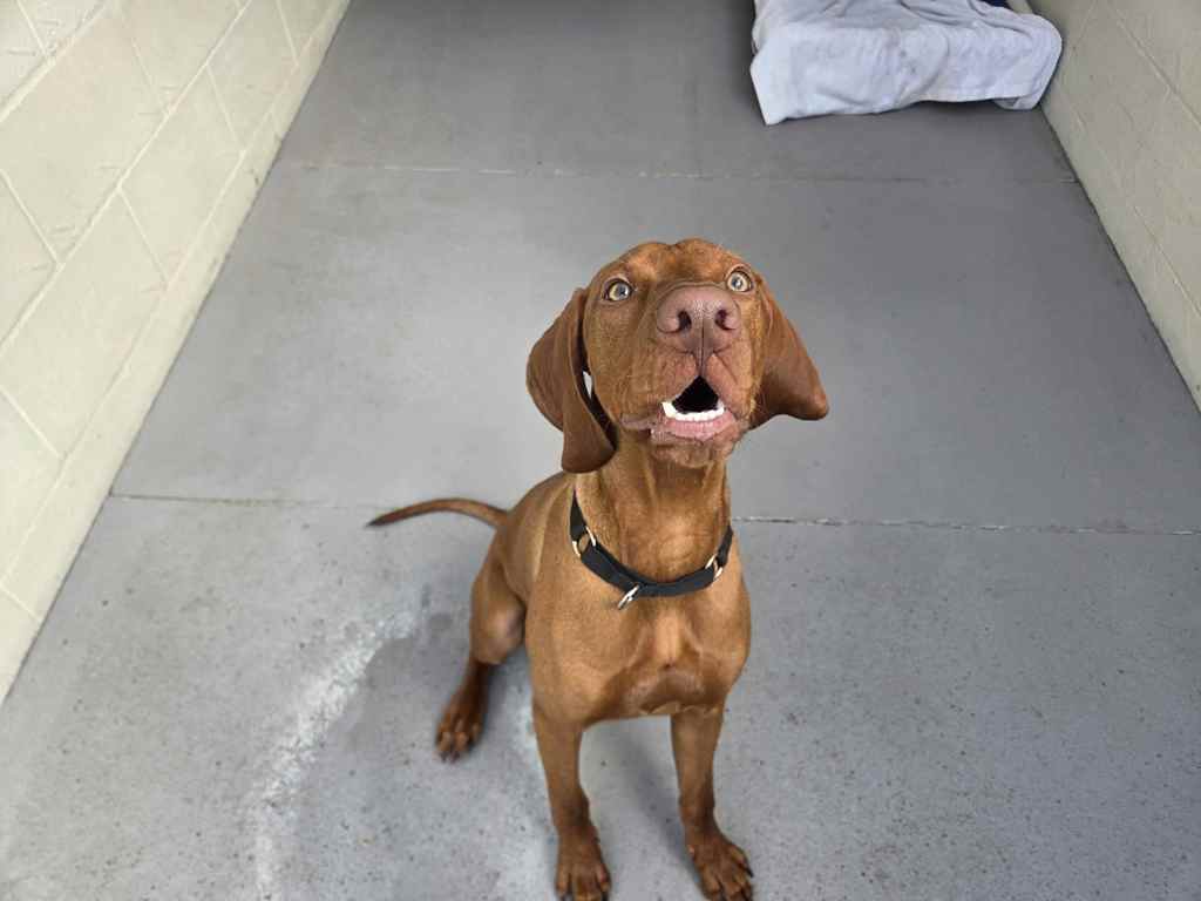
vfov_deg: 58.9
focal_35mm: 23
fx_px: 798
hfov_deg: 73.9
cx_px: 600
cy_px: 450
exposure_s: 1/180
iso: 40
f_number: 1.8
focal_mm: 5.4
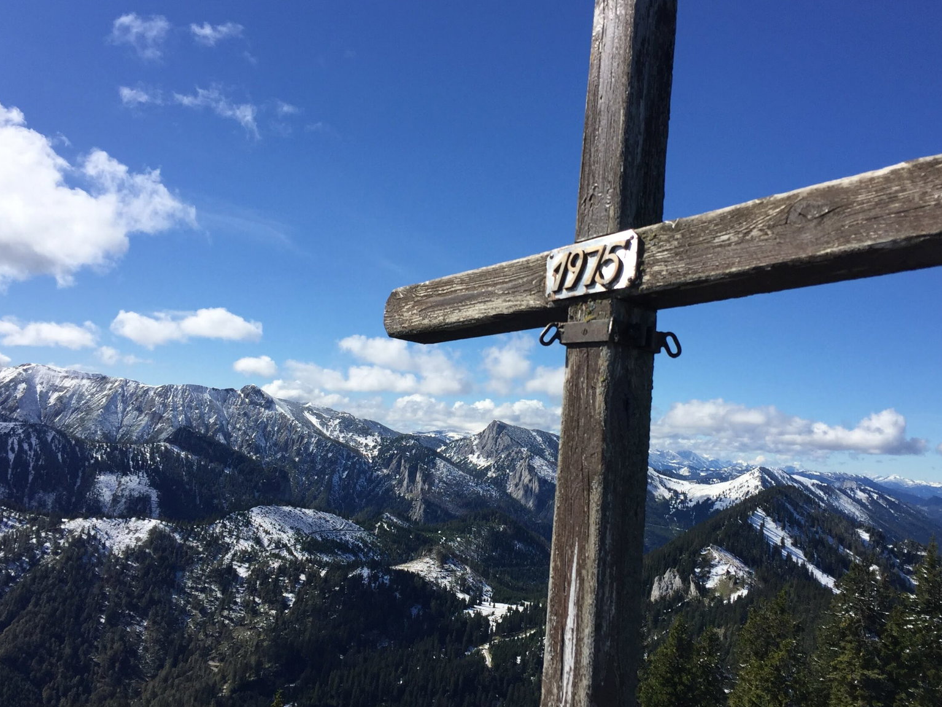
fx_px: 925
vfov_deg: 41.8
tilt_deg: +8.6
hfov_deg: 53.9
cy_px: 341
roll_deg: -4.3
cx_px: 509
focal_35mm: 34
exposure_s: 1/2825
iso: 32
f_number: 2.2
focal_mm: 4.15
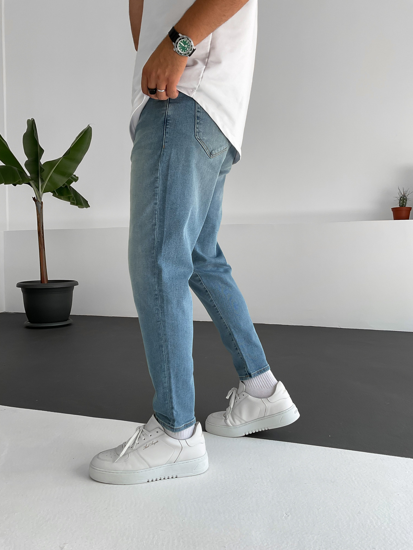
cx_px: 206
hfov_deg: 48.2
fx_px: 461
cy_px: 275
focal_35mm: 29
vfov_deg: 61.7
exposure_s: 1/190
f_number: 1.8
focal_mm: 3
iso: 16
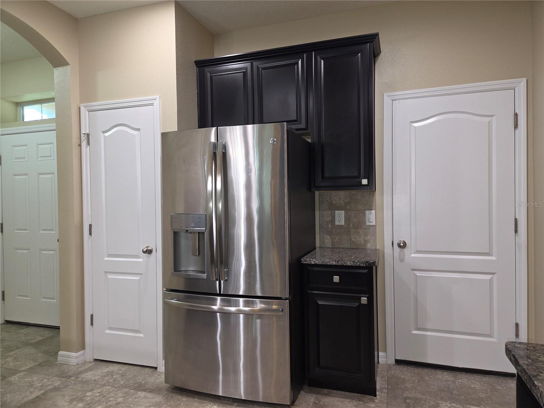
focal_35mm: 23
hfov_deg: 73.9
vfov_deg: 58.9
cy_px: 204
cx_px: 272
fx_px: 361
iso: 100
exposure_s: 1/40
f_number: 1.8
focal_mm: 5.4
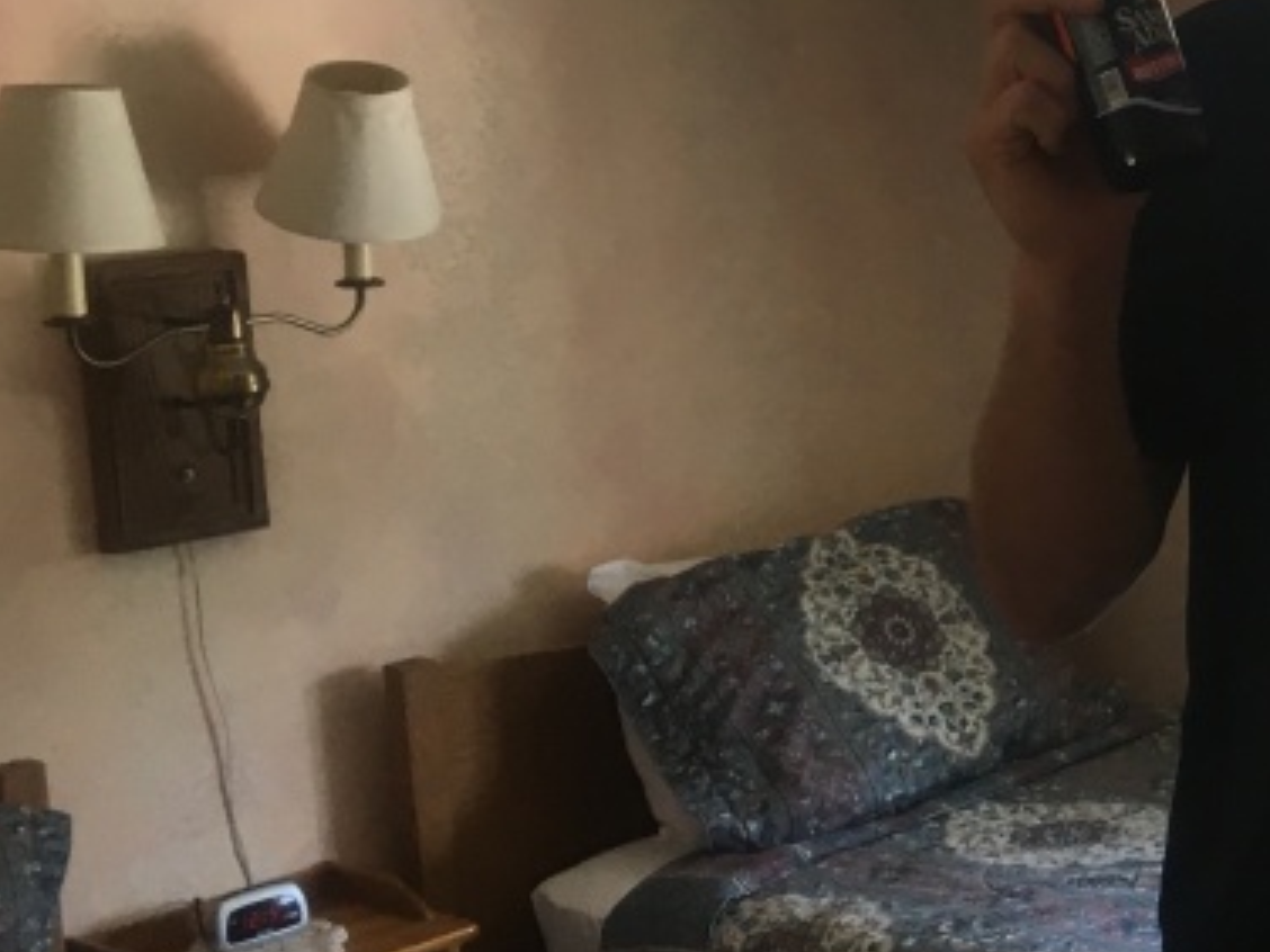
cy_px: 348
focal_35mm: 79
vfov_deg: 18.6
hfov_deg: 22.1
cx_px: 1669
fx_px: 2898
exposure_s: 1/30
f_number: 2.2
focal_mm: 4.15
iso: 64
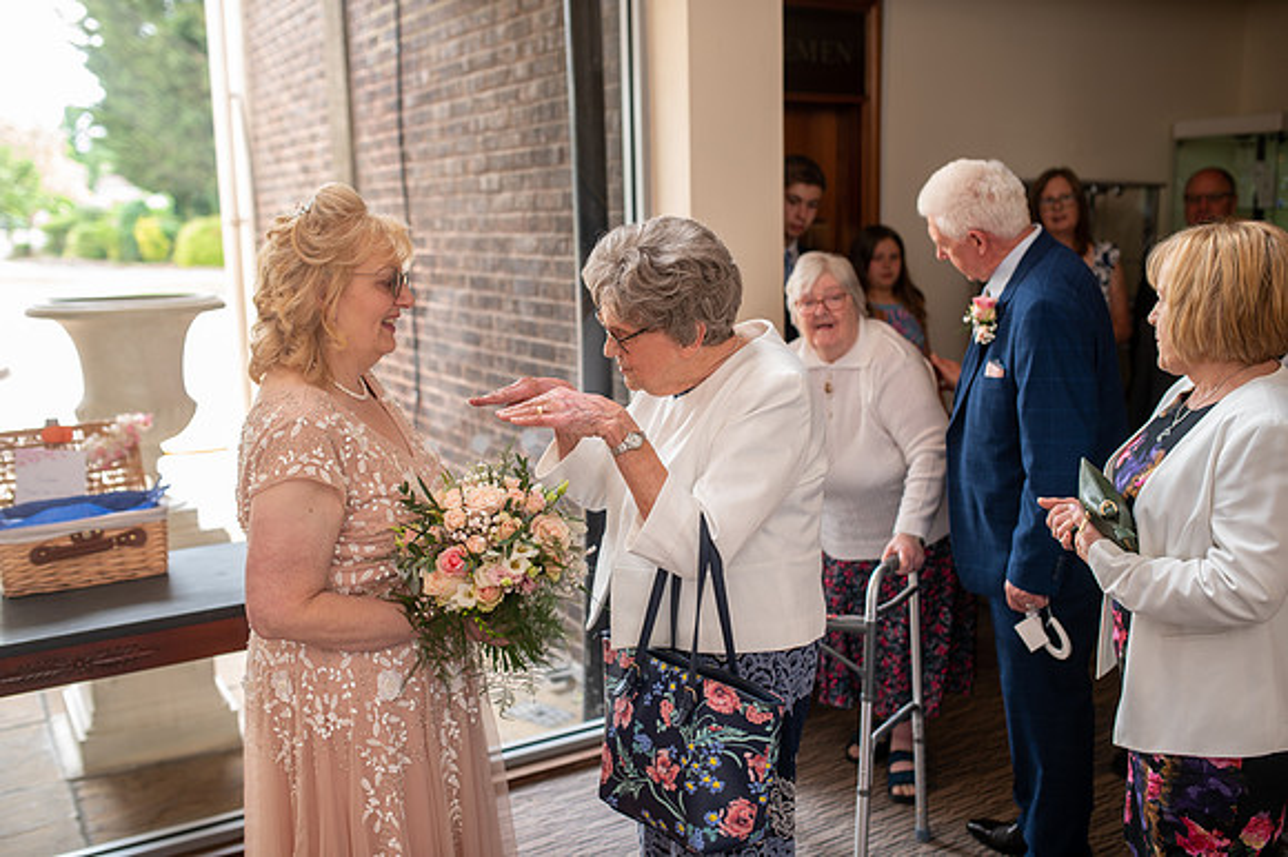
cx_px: 644
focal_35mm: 35
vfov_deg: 37.8
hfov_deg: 54.5
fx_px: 1251
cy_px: 428
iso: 160
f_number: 2.5
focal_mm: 35
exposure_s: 1/100
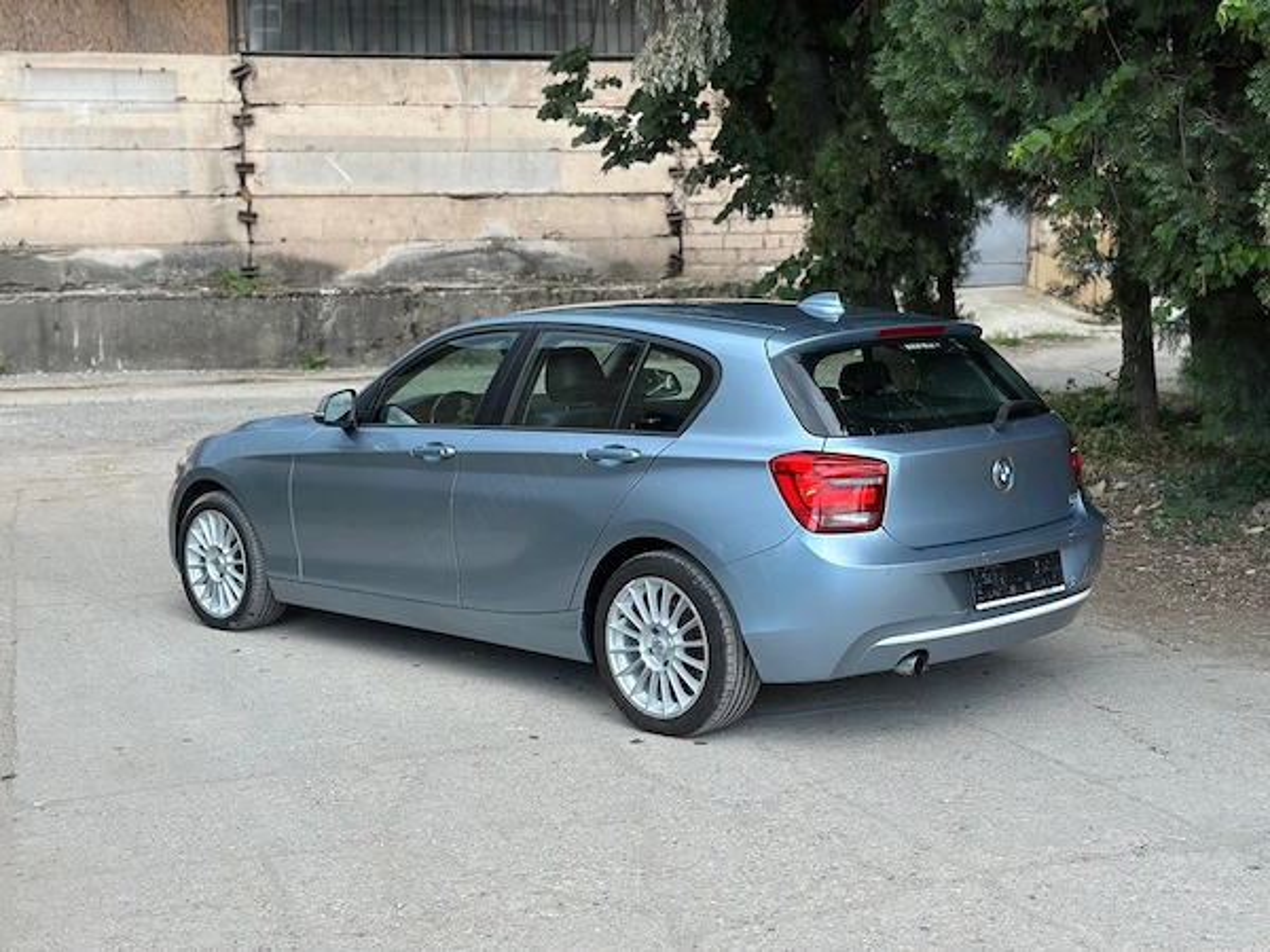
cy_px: 476
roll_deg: +0.7
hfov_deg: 39.7
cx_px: 635
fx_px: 1761
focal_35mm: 48
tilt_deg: -7.0
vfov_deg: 30.3
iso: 100
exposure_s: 1/153
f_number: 1.78
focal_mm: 6.86
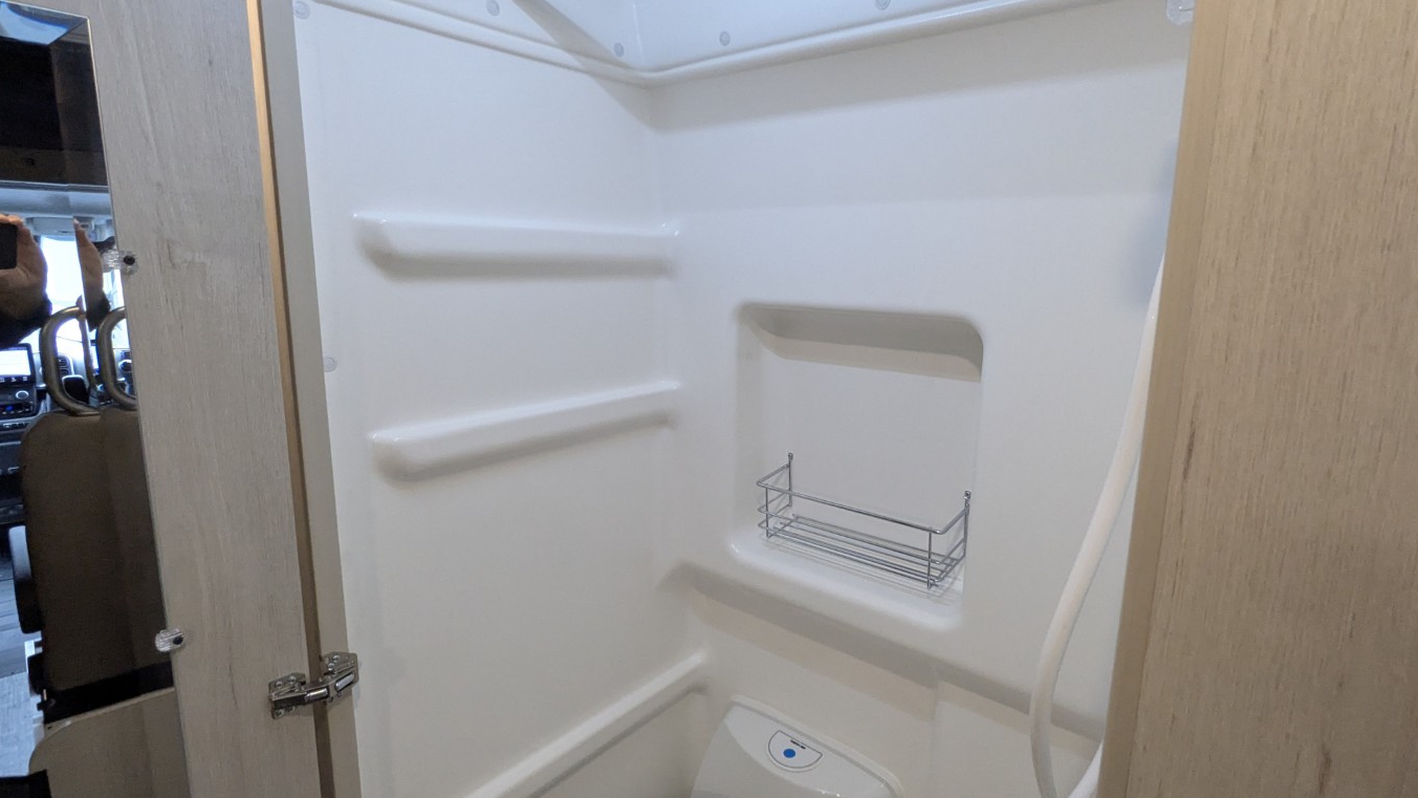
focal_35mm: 18
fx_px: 677
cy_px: 379
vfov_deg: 61.0
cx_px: 712
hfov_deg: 92.7
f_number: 2.2
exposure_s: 1/168
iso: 489
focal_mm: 2.35
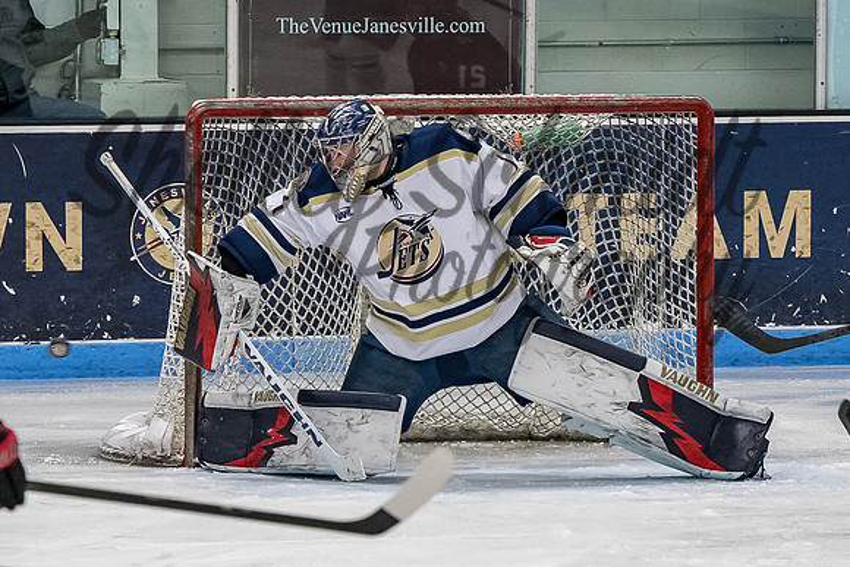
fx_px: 11431
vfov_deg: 2.8
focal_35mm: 484
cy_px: 307
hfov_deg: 4.3
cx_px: 539
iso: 2500
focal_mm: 165
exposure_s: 1/800
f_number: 3.5
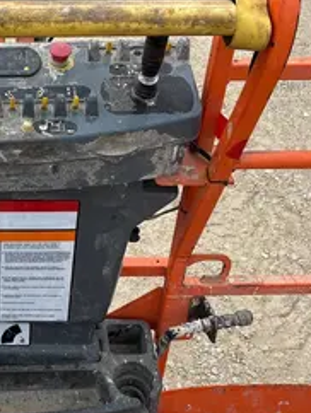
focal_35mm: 59
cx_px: -2
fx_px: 706
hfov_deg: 23.8
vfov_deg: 32.6
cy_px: 183
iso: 50
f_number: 1.6
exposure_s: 1/2151
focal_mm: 5.96
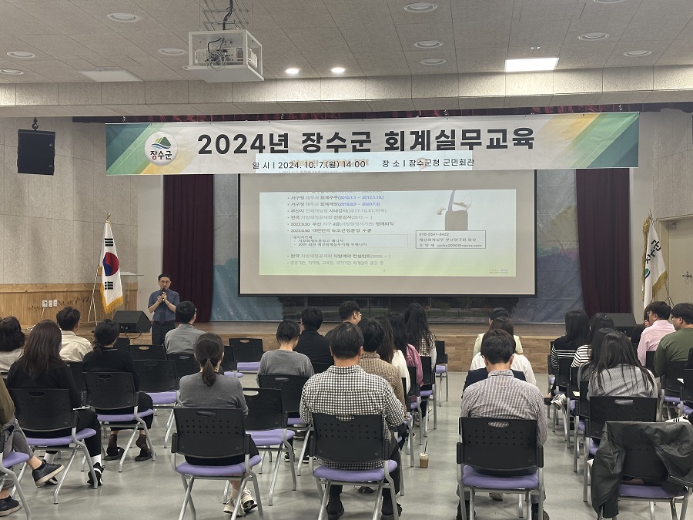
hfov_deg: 39.7
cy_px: 260
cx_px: 346
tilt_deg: +0.7
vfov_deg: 30.3
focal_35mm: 48
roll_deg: +0.0
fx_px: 961
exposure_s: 1/60
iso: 125
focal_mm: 6.86
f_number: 1.78
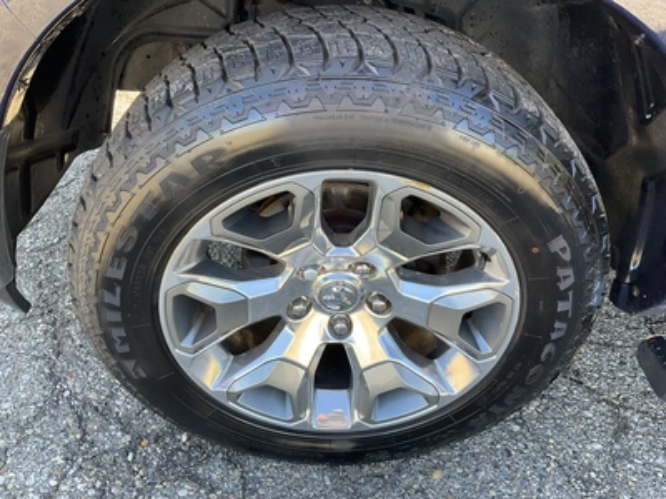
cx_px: 333
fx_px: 558
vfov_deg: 48.2
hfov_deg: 61.7
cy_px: 250
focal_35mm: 29
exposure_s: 1/122
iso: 32
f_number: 1.8
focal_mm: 3
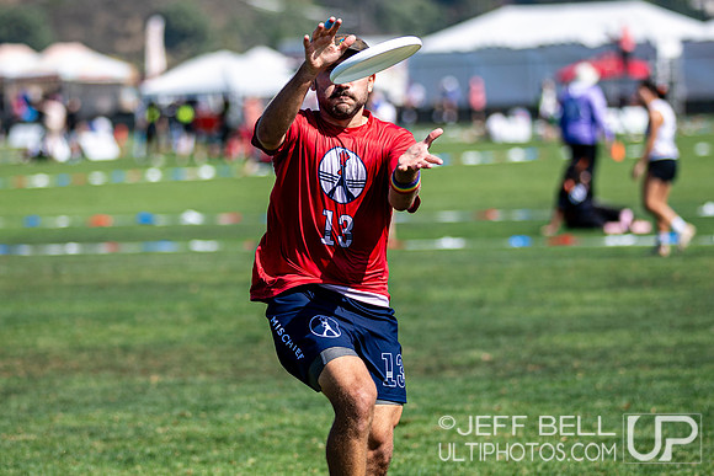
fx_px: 4773
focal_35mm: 241
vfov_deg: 5.7
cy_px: 246
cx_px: 312
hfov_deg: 8.6
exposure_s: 1/2500
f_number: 3.2
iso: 160
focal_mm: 145
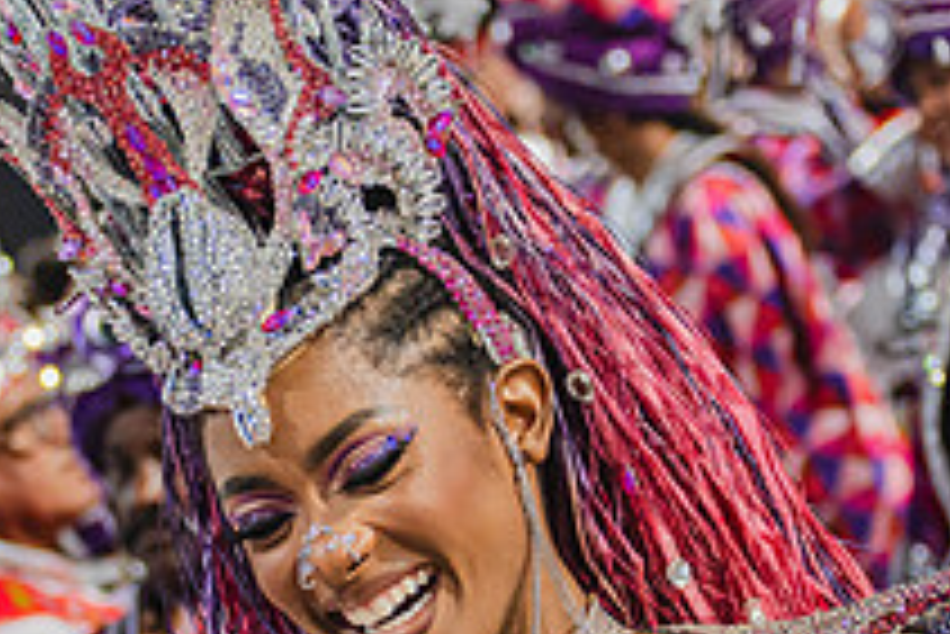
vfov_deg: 7.1
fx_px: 5070
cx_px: 338
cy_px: 630
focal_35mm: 192
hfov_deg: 10.7
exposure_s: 1/160
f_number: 4.5
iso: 2500
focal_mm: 70
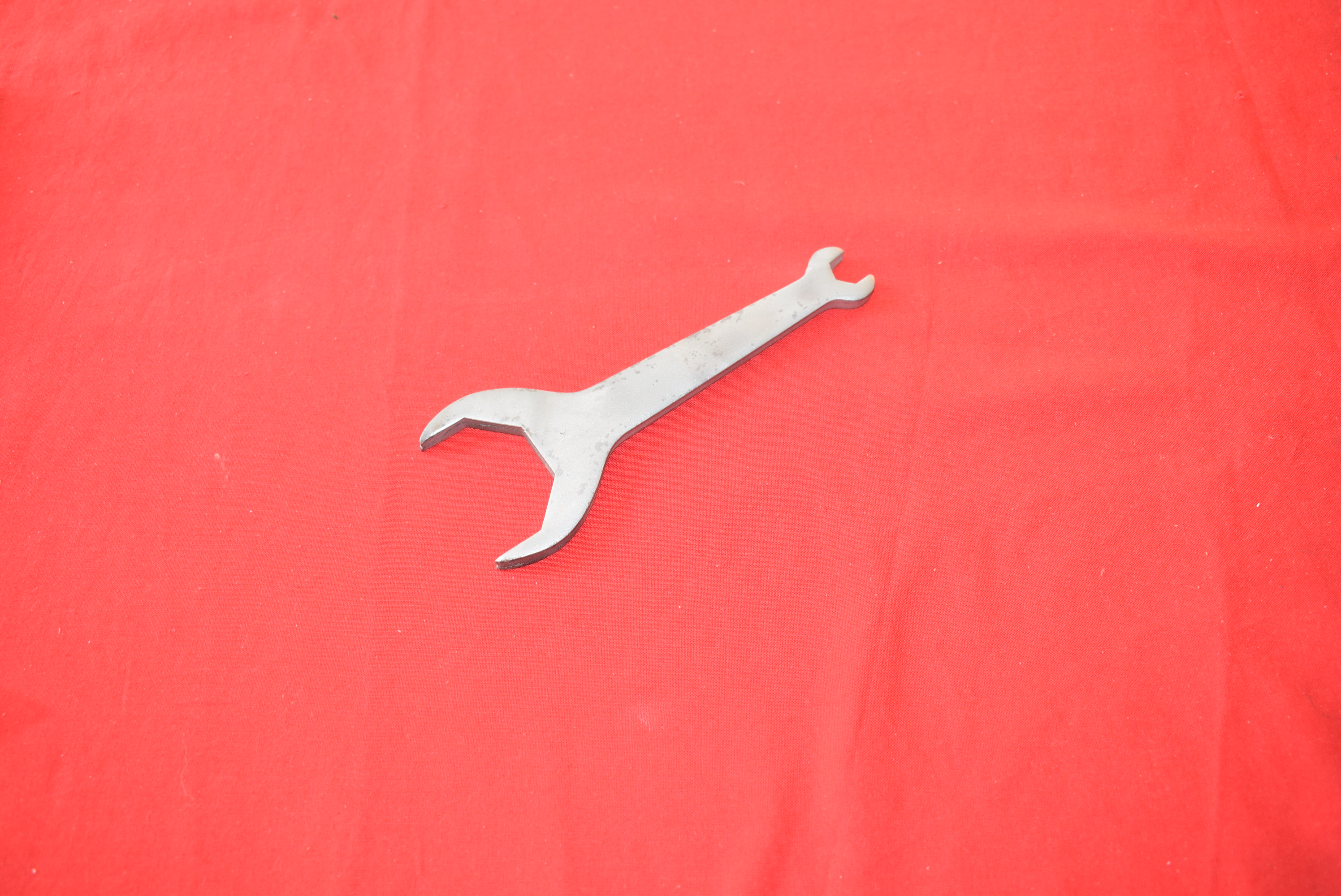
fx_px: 1230
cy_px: 448
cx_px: 670
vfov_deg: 40.0
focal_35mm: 33
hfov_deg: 57.2
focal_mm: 22
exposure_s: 1/25
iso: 400
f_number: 5.6
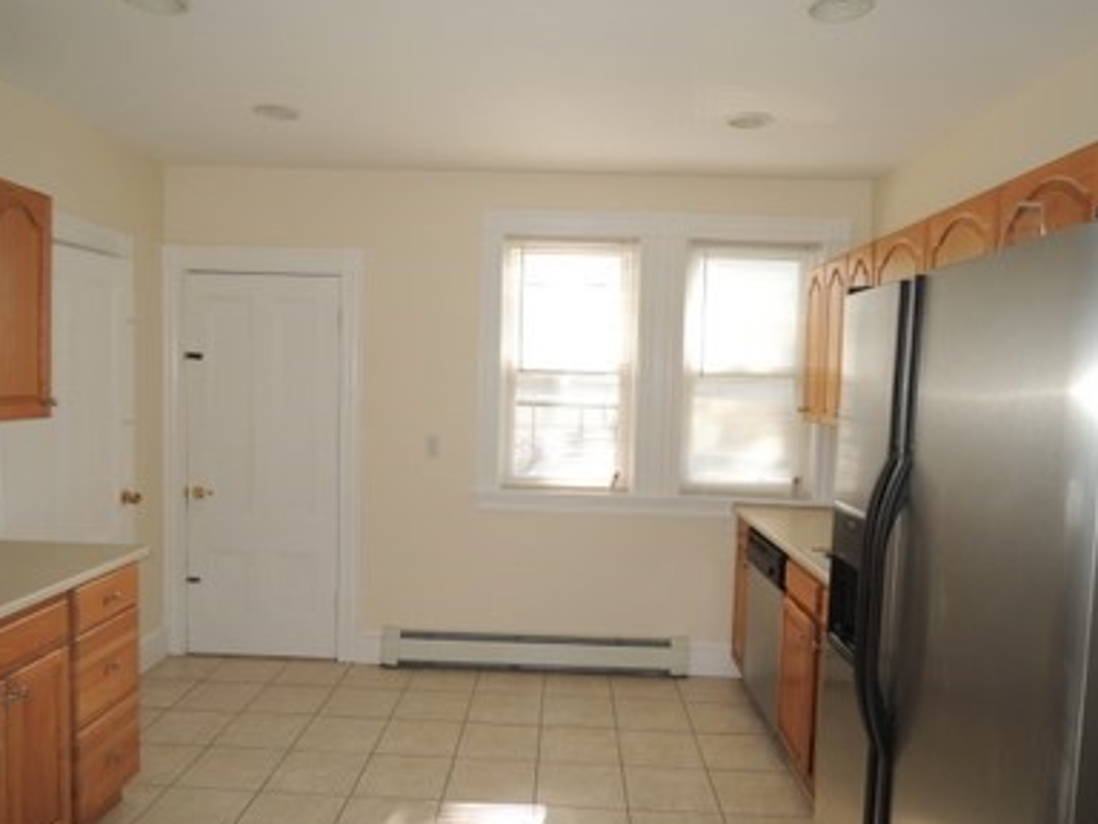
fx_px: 793
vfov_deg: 54.9
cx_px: 538
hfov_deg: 69.4
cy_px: 423
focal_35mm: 25
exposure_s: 1/80
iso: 100
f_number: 2.8
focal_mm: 4.3
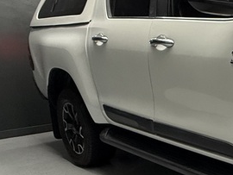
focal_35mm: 53
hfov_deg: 27.5
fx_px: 357
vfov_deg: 27.3
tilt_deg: -11.6
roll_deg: +1.3
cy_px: 122
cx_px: 331
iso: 125
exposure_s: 1/101
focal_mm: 2.22
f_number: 2.2
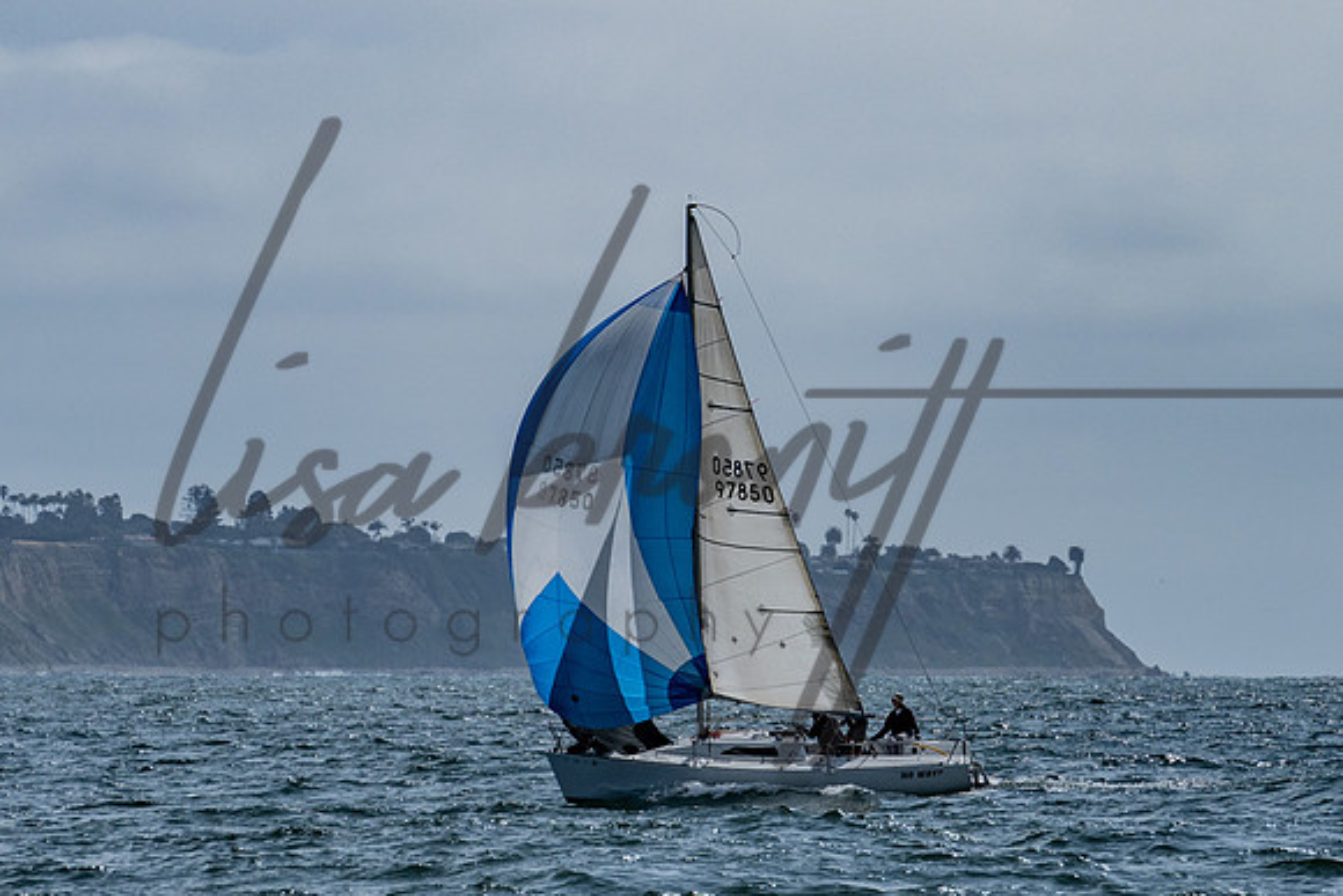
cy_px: 433
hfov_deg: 5.4
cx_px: 715
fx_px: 14189
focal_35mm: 380
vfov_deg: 3.6
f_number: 6.3
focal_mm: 200
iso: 200
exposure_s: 1/4000
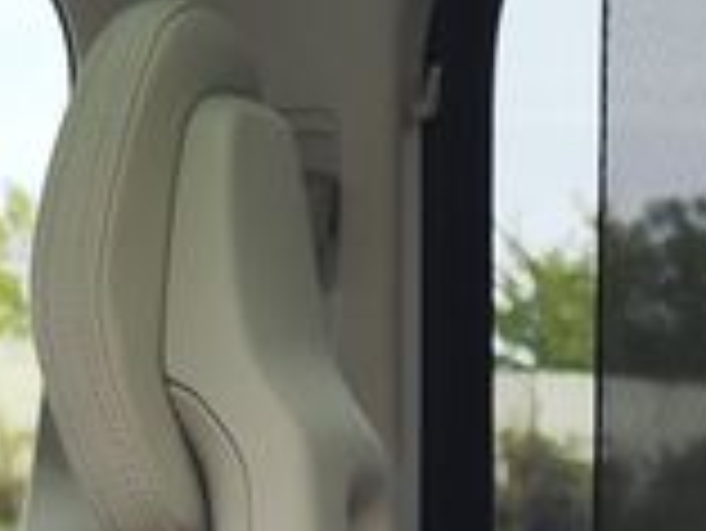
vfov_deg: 7.5
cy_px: 1516
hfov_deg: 10.6
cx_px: 1241
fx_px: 3592
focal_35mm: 176
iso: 50
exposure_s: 1/190
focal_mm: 7.01
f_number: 1.69
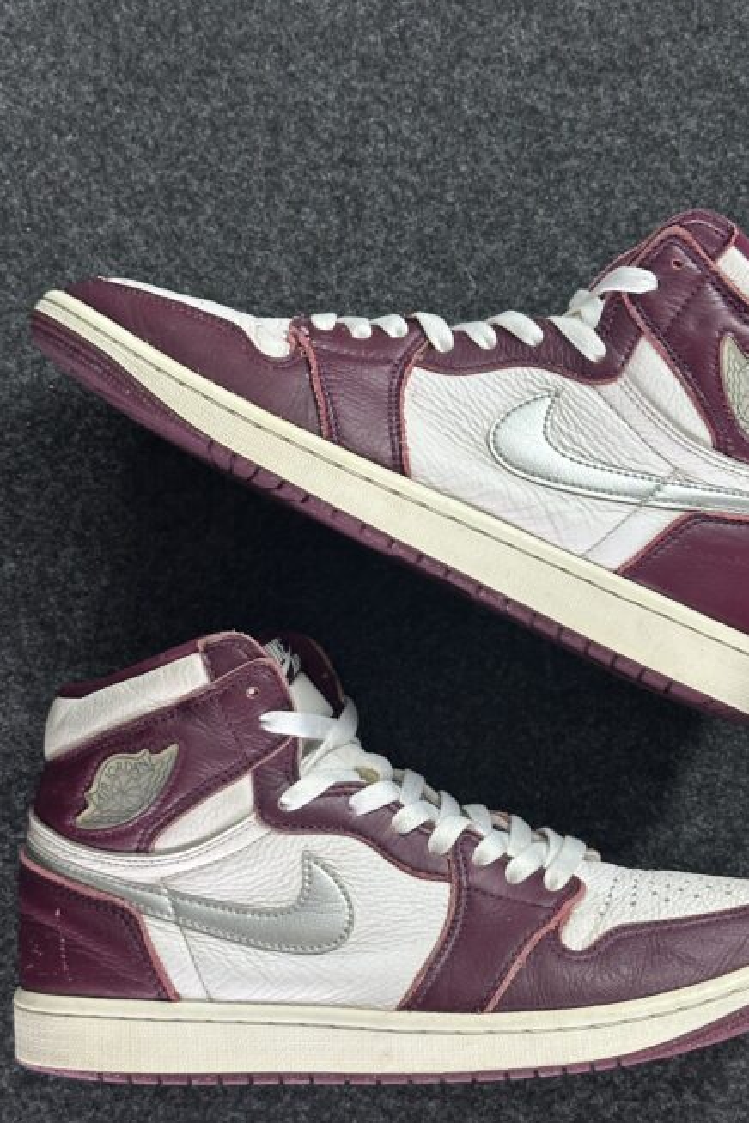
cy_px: 665
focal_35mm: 61
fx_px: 1904
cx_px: 447
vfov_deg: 32.8
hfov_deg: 22.2
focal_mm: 6.86
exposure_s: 1/50
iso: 200
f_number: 1.78
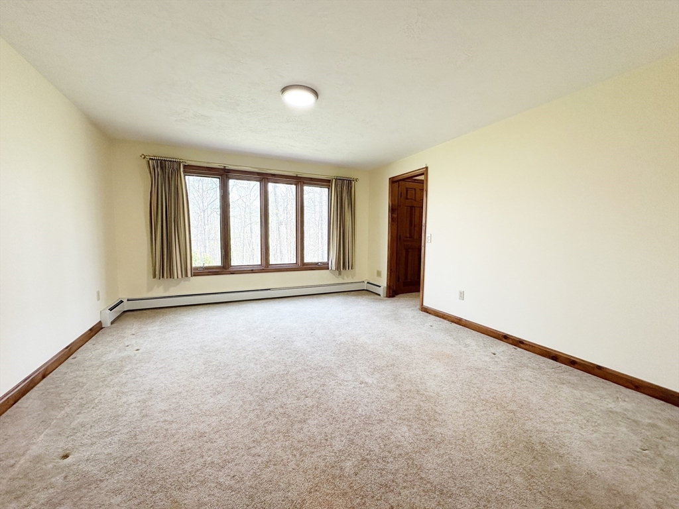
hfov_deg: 102.1
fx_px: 275
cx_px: 340
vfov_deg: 85.7
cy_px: 254
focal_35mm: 14
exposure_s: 1/120
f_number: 2.2
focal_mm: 2.22
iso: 125
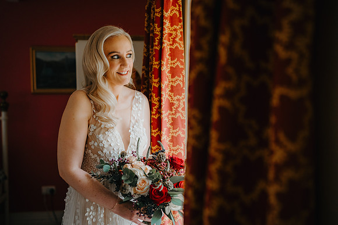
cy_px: 119
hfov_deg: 51.9
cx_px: 173
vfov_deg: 36.0
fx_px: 347
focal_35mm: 37
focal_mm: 35
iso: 640
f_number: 1.8
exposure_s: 1/200
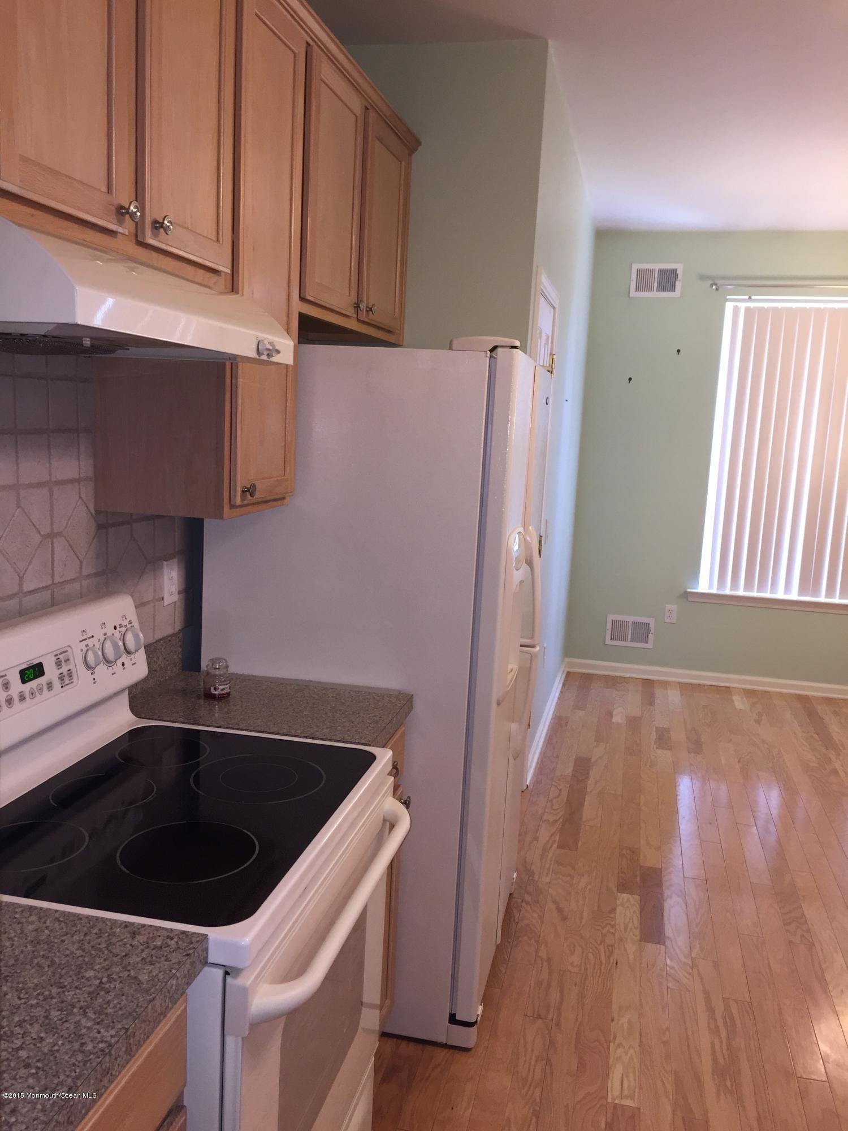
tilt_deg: -7.6
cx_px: 424
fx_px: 947
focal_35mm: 29
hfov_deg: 48.2
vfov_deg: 61.7
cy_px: 566
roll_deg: -3.0
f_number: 2.2
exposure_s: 1/30
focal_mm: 4.15
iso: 80
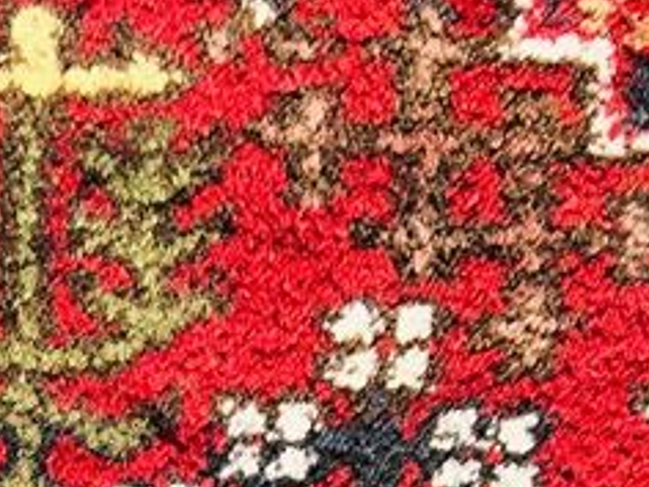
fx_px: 2362
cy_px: 1035
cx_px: -539
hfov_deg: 13.8
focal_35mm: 126
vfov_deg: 10.6
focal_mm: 4.15
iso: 32
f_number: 2.2
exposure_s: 1/789
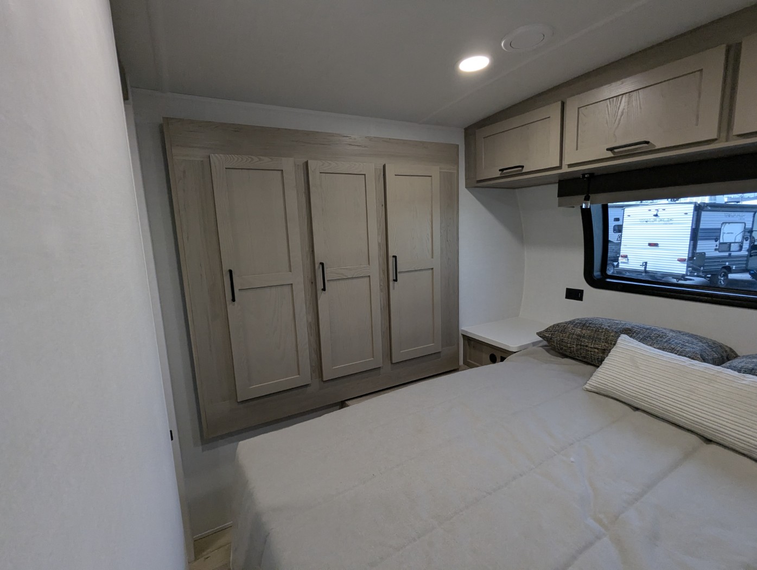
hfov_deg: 94.4
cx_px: 378
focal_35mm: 16
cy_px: 285
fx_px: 350
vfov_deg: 78.2
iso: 253
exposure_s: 1/210
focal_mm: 2.35
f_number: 2.2
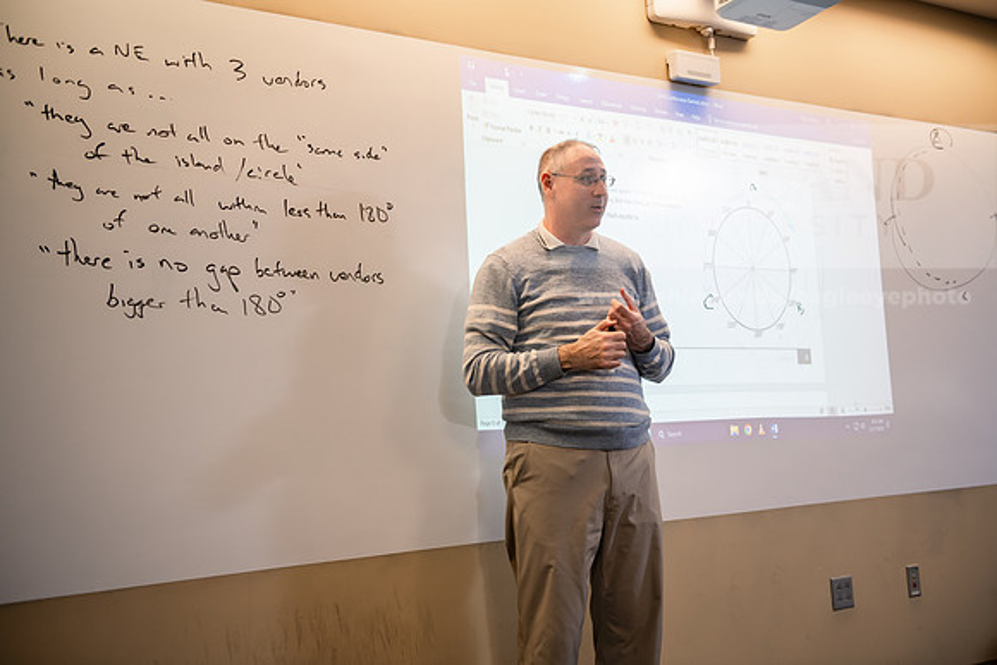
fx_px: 1330
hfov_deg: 41.1
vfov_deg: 28.1
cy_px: 332
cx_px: 498
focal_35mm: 48
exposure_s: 1/125
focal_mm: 48
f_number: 3.2
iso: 500
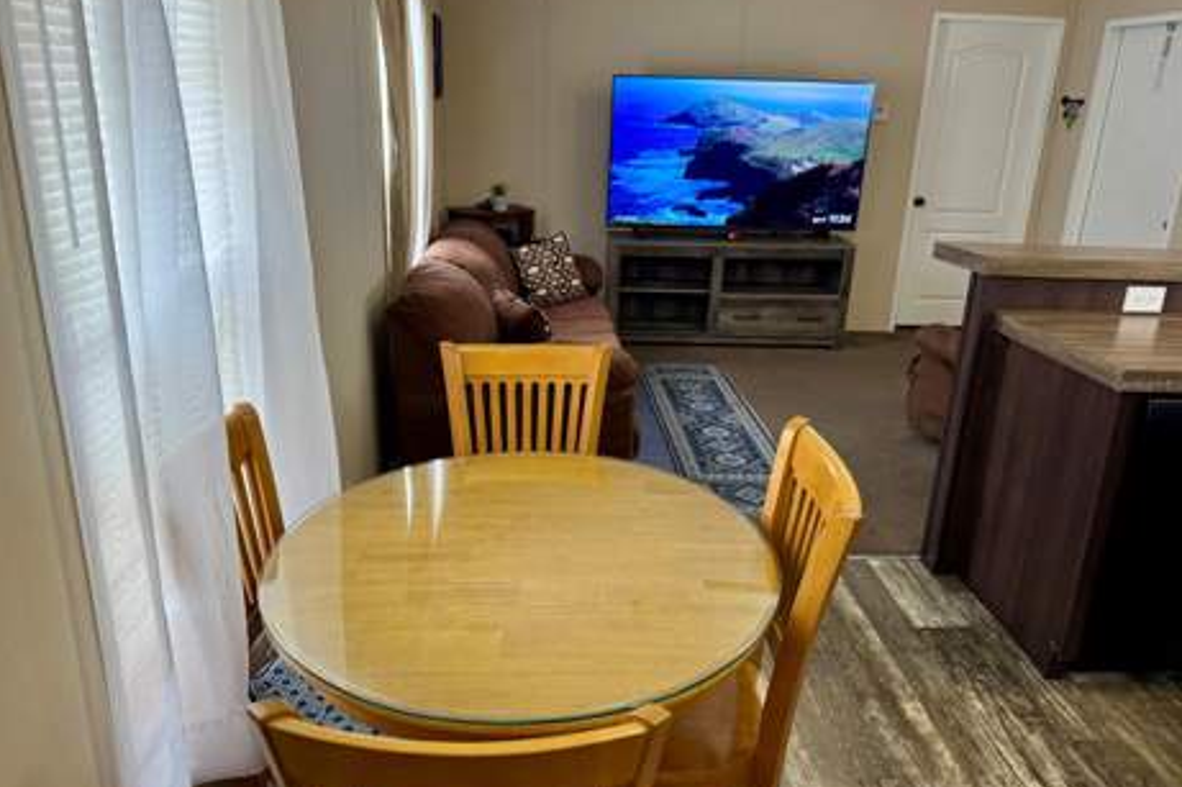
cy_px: 385
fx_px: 853
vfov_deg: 49.5
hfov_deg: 69.4
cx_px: 572
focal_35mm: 26
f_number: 1.78
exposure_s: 1/60
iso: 200
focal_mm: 6.76
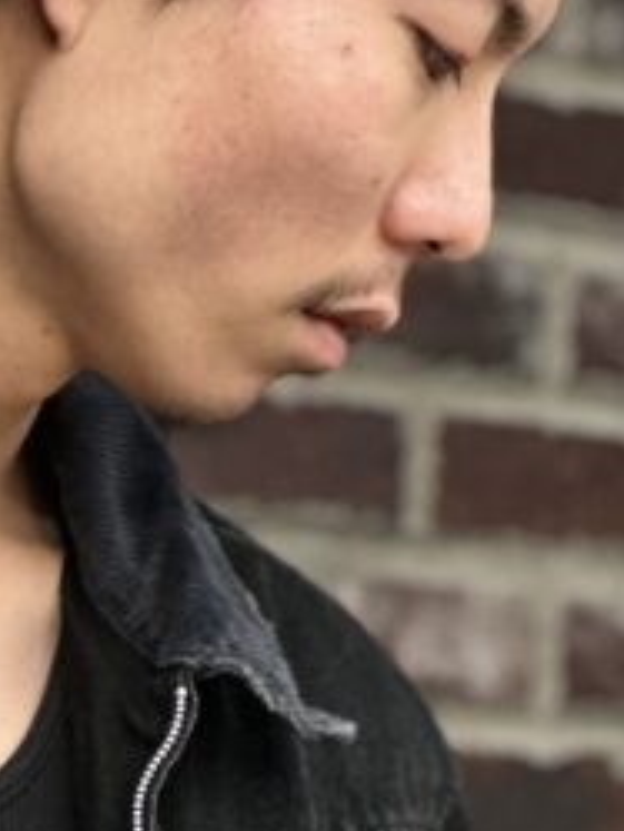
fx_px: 7613
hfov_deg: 4.7
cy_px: 1652
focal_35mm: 317
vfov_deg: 6.1
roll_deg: -1.3
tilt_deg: -3.3
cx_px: -380
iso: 80
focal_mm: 9
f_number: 2.8
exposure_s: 1/121
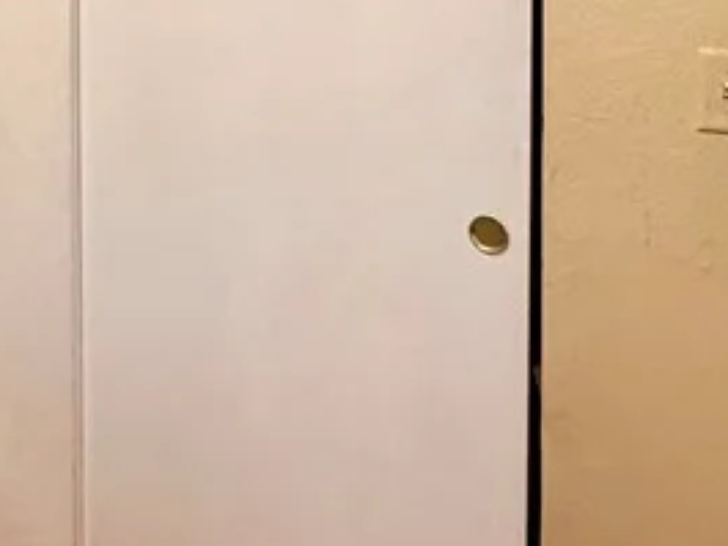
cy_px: -11
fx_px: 1136
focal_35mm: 54
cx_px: 71
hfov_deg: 33.6
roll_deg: +1.7
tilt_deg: -5.4
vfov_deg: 25.6
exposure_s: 1/60
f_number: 2.2
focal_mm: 2.22
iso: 640
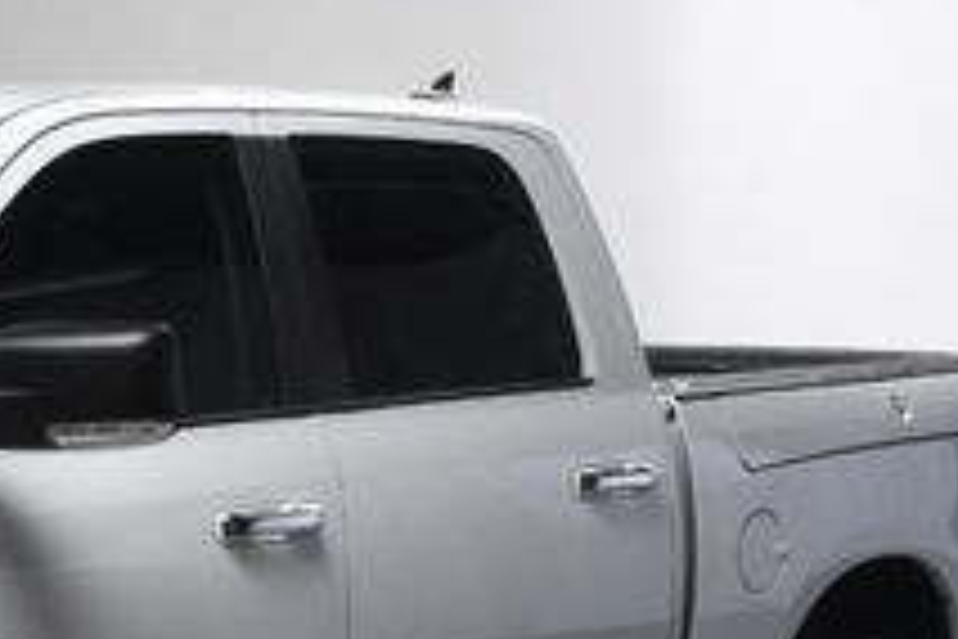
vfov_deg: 12.5
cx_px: -270
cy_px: 684
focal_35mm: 108
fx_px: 2874
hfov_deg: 17.8
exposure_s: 1/160
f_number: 13
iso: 100
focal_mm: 24
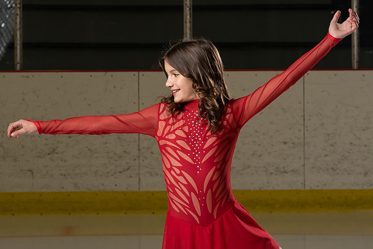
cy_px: 76
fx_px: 1680
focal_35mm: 162
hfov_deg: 12.7
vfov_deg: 8.5
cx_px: 181
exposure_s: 1/200
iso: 800
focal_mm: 85
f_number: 7.1
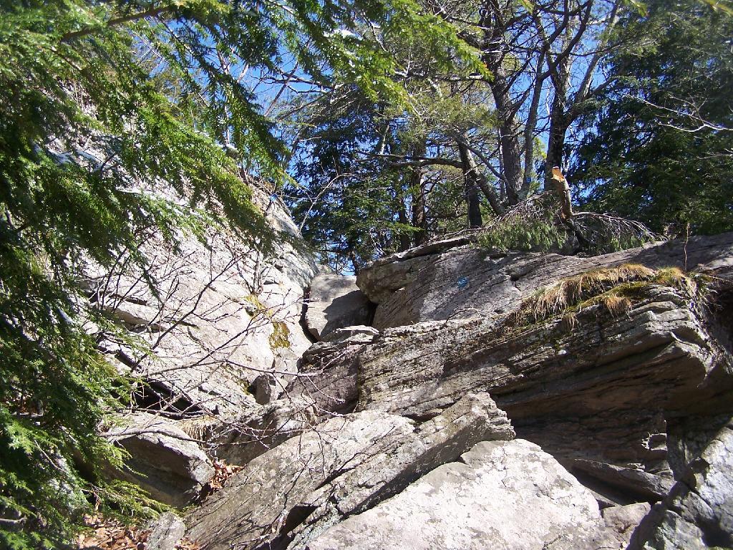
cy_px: 275
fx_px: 805
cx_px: 366
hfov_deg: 49.0
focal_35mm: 38
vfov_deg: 37.7
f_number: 2.8
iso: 80
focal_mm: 6.3
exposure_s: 1/400
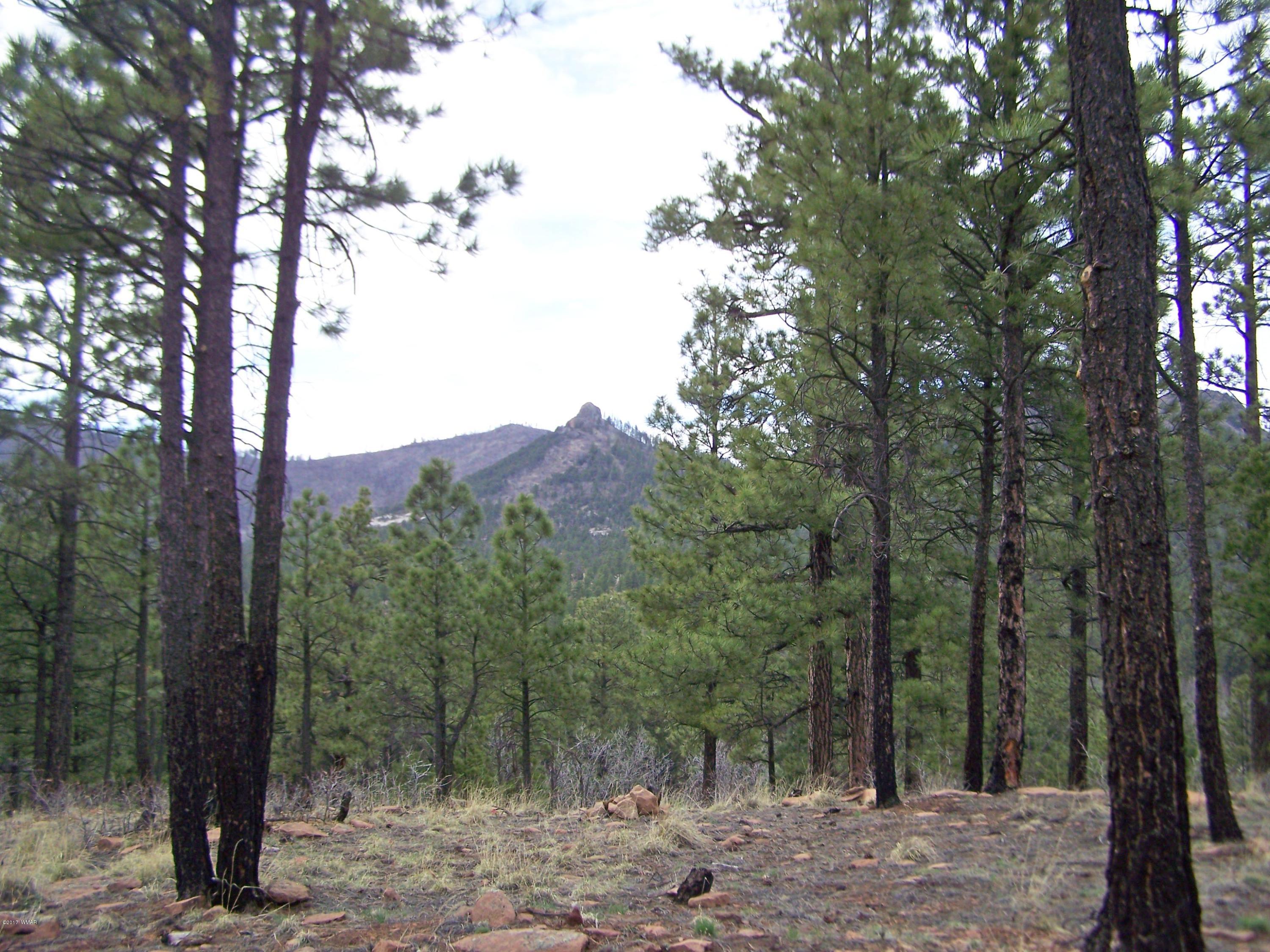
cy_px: 476
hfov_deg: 49.0
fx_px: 1394
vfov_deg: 37.7
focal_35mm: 38
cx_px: 635
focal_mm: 6.3
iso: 64
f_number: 2.8
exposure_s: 1/500
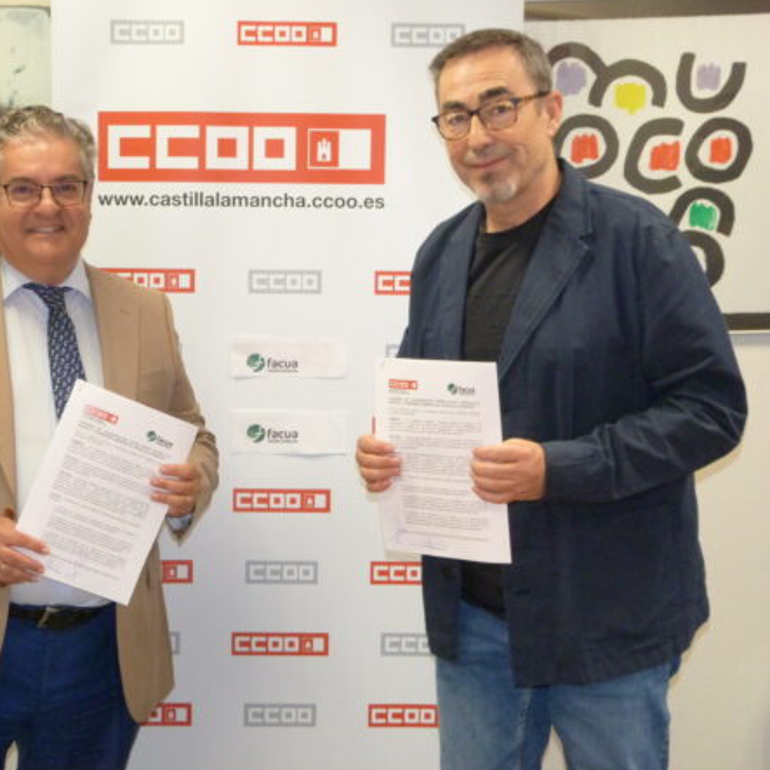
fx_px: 1686
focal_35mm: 67
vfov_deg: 25.7
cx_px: 266
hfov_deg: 25.6
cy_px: 381
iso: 400
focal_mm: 10
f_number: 3.2
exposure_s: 1/60
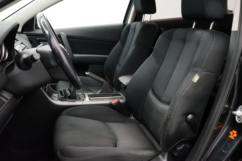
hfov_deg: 57.2
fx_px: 222
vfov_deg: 40.0
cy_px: 83
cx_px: 122
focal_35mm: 33
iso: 6400
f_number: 4
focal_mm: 32
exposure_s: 1/125
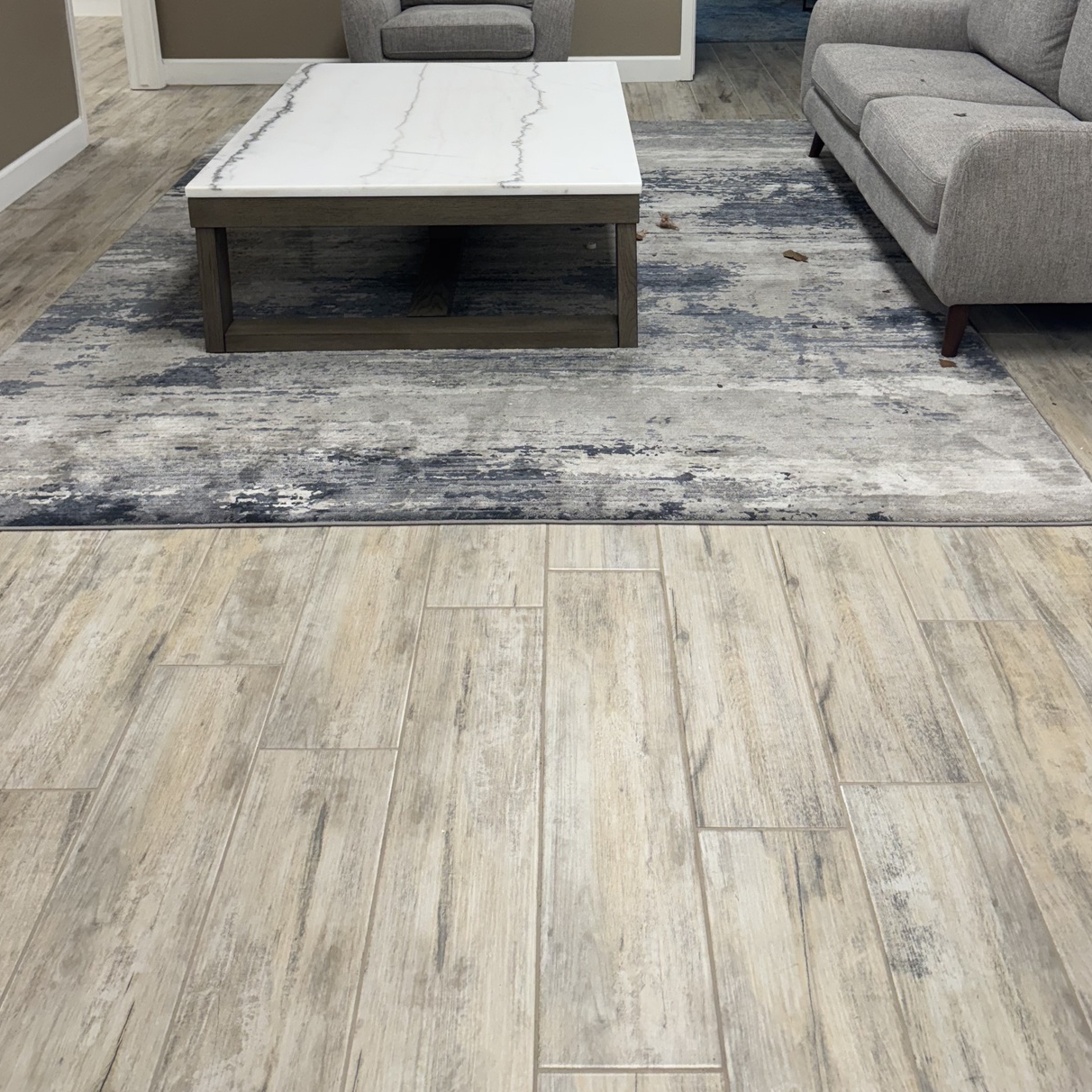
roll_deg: +0.7
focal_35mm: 35
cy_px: 194
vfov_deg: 44.5
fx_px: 1249
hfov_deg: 47.2
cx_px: 564
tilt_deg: -17.9
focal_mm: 6.76
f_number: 1.78
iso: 125
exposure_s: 1/120
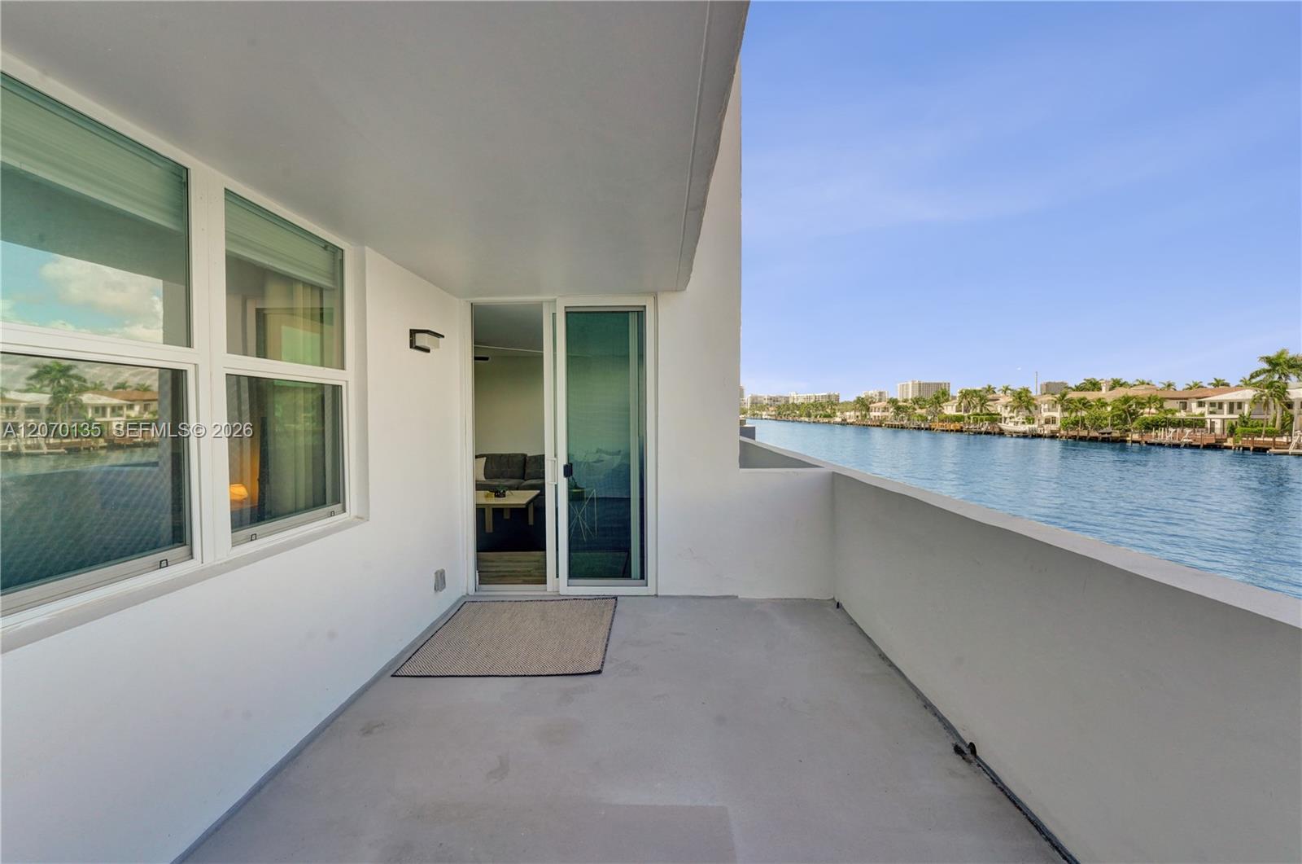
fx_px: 505
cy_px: 432
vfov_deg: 81.0
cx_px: 651
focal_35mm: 14
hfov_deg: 104.3
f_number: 11
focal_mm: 14
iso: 1250
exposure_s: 1/500
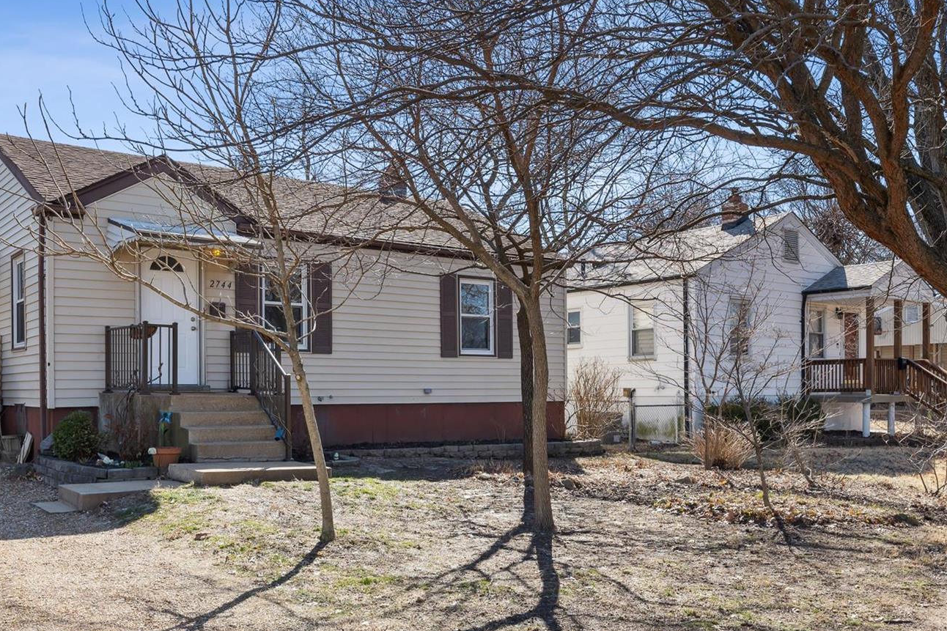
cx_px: 466
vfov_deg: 49.5
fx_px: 684
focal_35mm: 26
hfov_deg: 69.4
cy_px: 300
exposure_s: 1/100
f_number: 8
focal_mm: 21
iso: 100
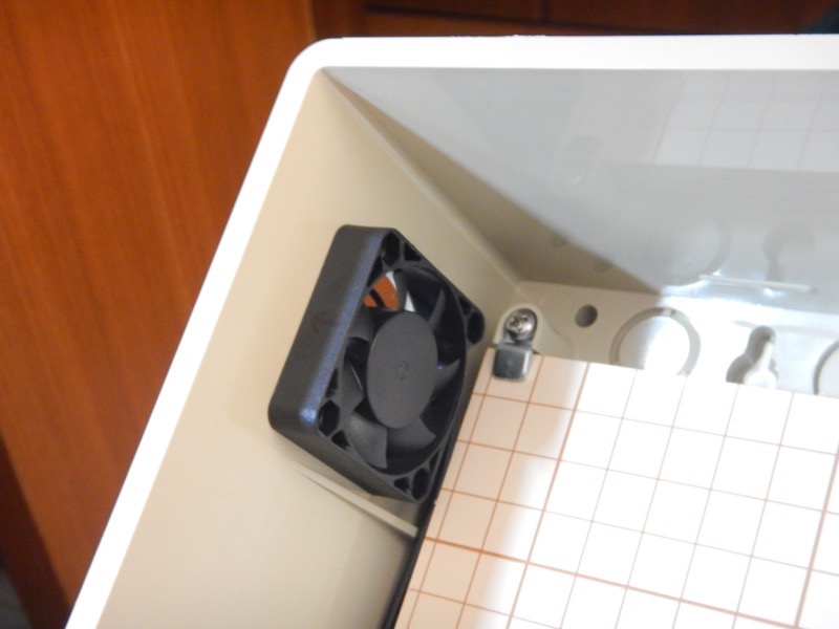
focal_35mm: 56
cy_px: 314
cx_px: 420
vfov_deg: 26.1
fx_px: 1357
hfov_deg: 34.3
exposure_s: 1/4
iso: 800
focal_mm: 10.1
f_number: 4.4
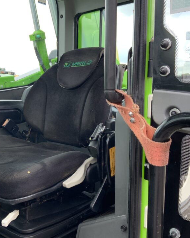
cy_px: 120
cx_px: 64
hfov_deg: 37.0
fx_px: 281
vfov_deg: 45.8
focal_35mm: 40
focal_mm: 3
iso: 16
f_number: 1.8
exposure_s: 1/122
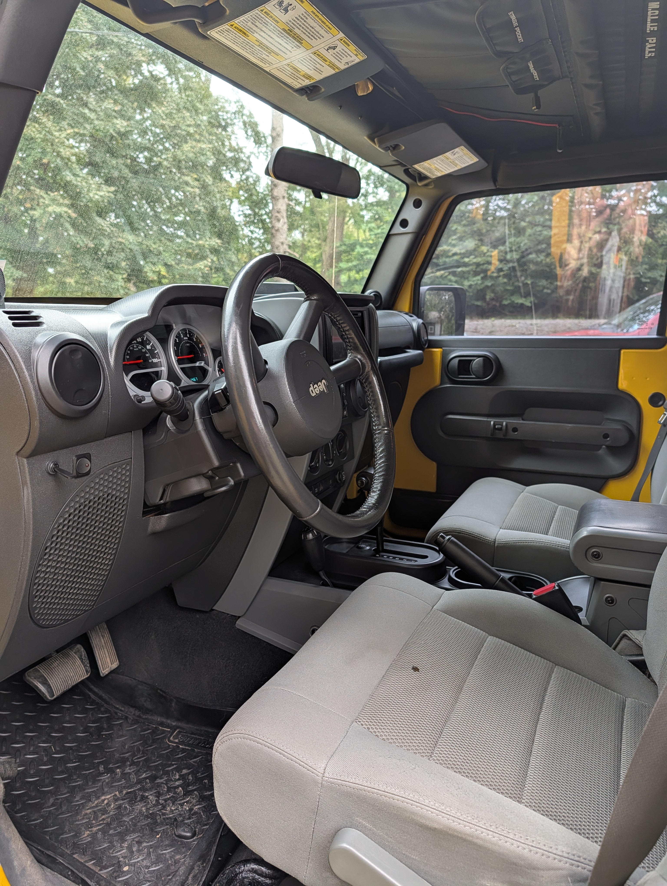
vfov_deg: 71.5
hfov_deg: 56.9
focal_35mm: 24
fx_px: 615
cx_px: 334
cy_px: 443
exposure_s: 1/124
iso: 132
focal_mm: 6.9
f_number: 1.68
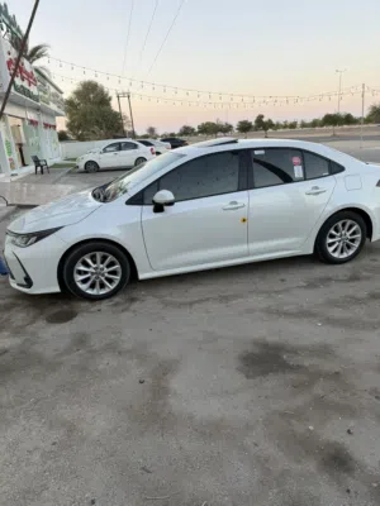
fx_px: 351
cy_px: 253
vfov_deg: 71.6
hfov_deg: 56.8
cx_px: 190
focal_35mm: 24
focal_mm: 6.76
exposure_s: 1/194
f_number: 1.78
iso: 64
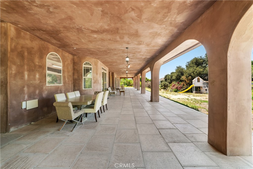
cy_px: 84
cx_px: 126
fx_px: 84
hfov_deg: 112.6
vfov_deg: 90.0
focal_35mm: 12
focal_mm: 12
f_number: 5
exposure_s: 1/13
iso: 80
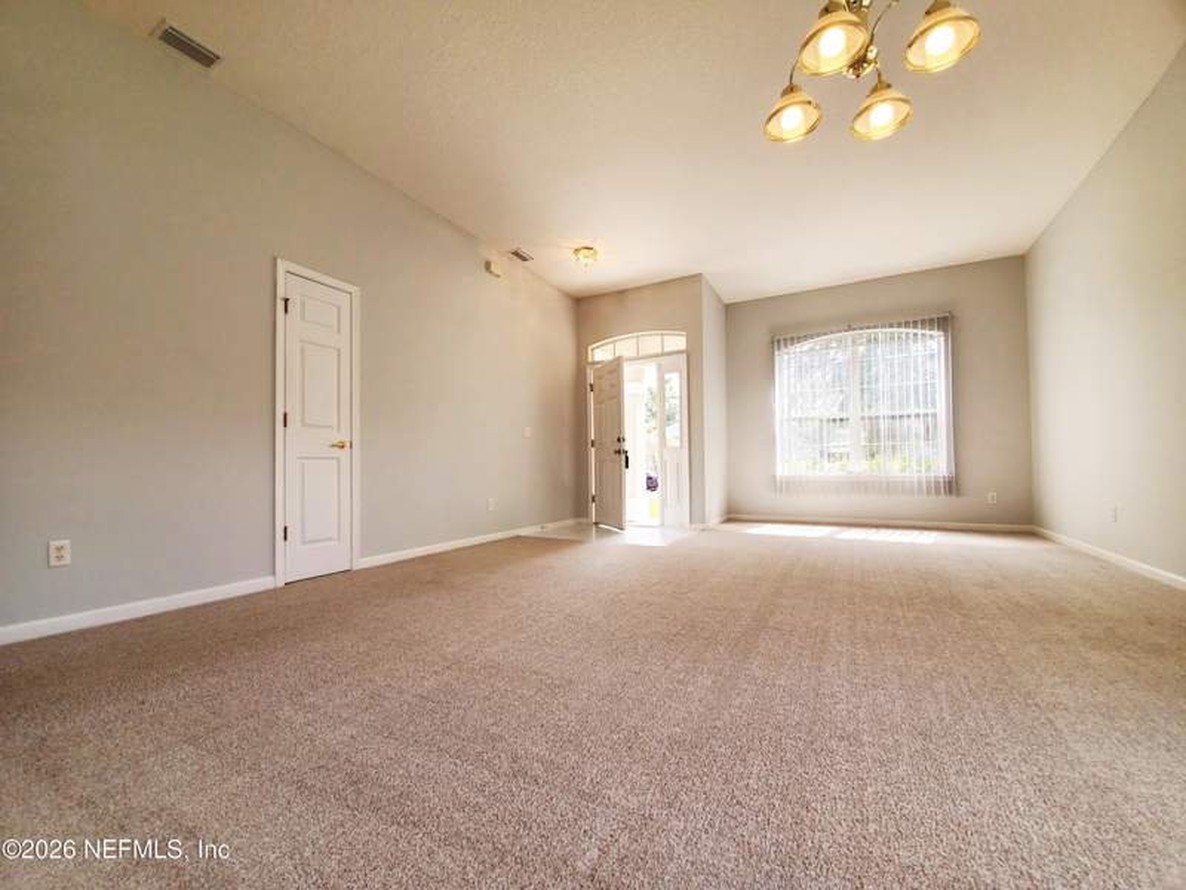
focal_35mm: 13
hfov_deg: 106.2
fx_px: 445
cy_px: 445
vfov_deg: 89.9
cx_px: 593
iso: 50
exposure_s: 1/119
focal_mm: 1.8
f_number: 2.2
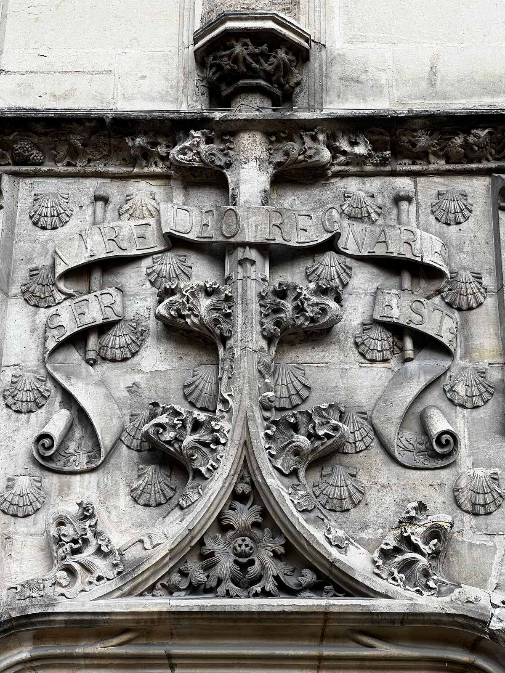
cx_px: 252
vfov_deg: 25.3
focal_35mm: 77
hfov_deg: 19.1
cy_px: 336
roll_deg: -0.7
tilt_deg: +24.9
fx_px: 1498
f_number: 2.8
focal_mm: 9
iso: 32
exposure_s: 1/124
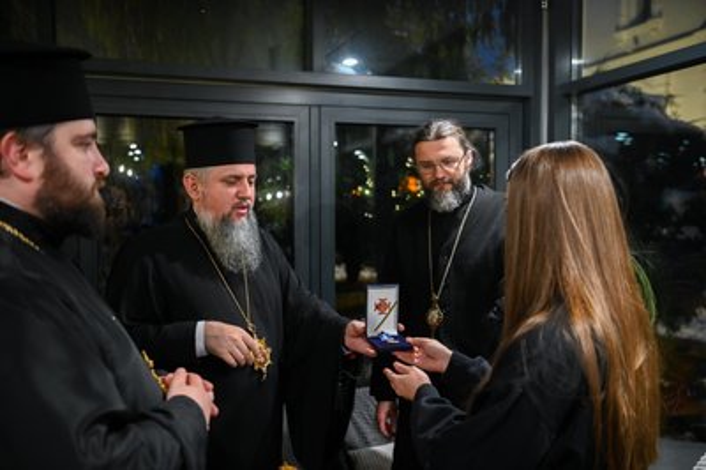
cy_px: 235
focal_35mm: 36
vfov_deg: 36.8
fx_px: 705
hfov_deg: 53.2
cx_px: 353
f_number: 2.8
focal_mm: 36
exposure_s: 1/60
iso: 4000
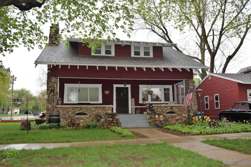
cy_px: 84
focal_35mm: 33
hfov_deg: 57.2
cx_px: 126
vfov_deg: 40.0
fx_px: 230
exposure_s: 1/125
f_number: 5.6
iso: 720
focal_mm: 22
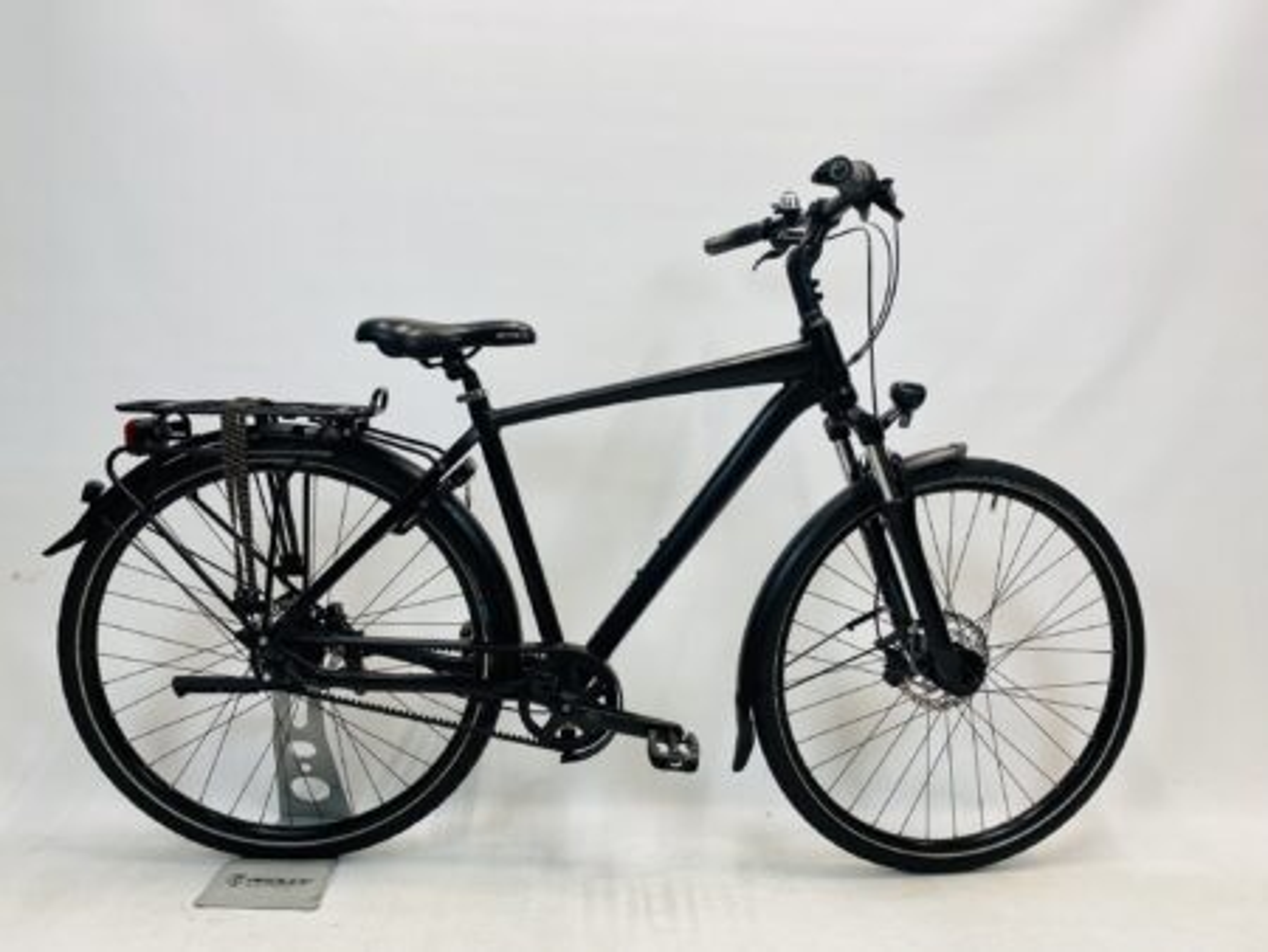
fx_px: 953
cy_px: 476
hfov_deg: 67.3
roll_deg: -2.0
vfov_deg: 53.1
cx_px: 634
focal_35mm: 26
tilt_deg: -5.5
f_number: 1.8
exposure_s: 1/100
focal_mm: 4.25
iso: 50
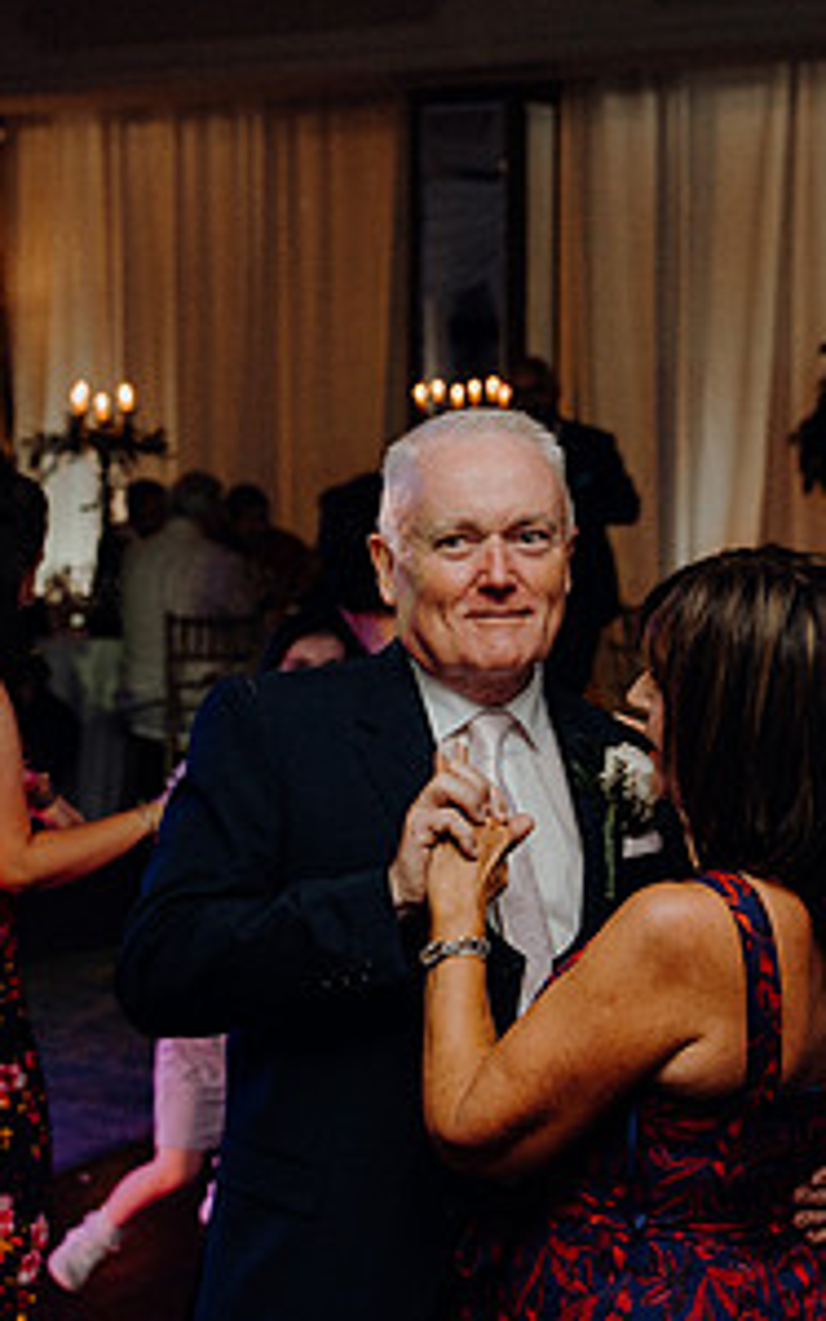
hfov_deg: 16.1
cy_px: 758
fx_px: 2916
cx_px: 239
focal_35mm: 81
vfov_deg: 25.5
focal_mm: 41
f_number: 3.5
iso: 2500
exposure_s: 1/200
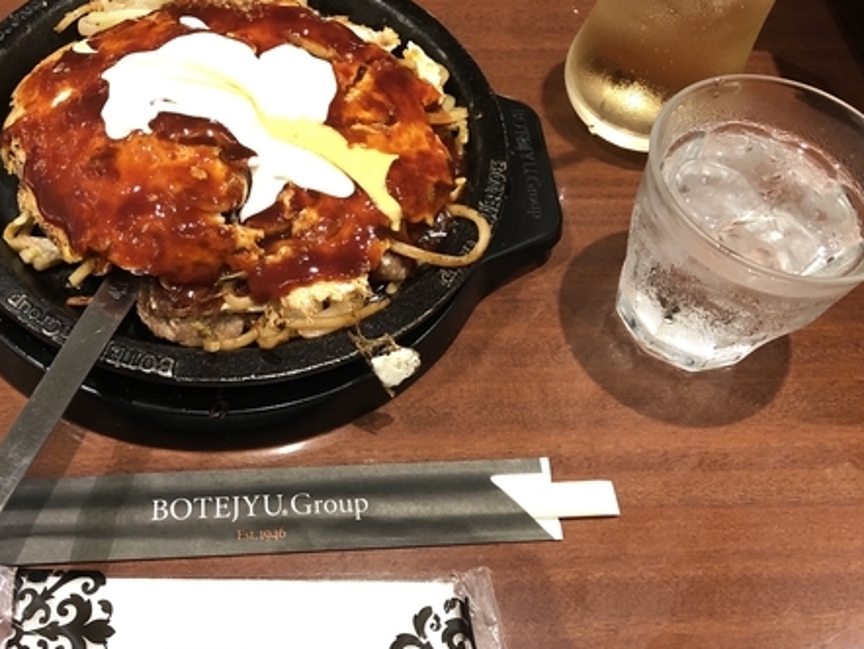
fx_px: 949
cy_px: 242
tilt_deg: -55.3
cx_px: 324
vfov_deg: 37.5
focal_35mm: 38
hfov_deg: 48.5
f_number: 1.8
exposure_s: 1/13
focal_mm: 3.99
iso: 100
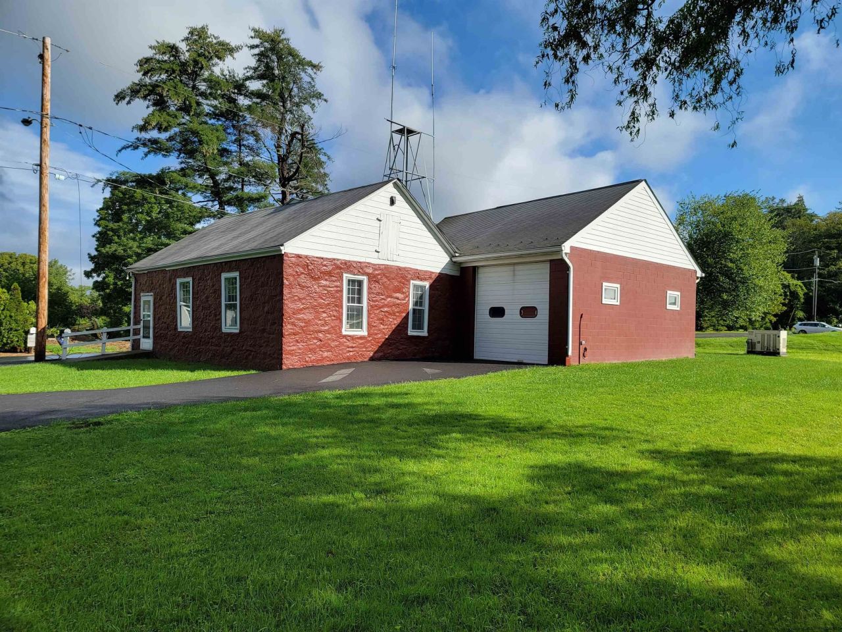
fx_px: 584
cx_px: 421
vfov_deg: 56.8
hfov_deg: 71.6
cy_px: 316
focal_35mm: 24
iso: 16
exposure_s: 1/845
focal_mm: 6.7
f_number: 1.8
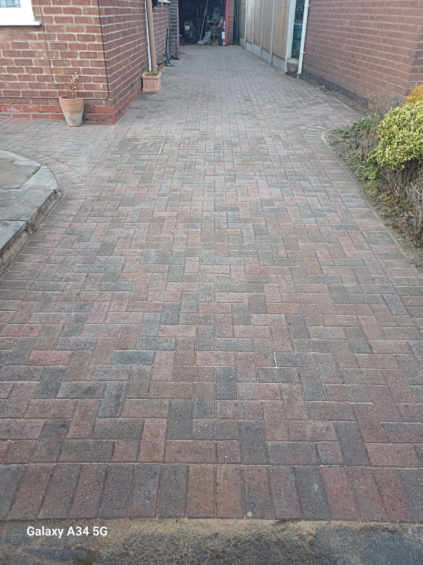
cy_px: 282
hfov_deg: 54.9
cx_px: 212
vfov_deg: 69.4
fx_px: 407
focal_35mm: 25
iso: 250
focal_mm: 4.65
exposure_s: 1/50
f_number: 1.8
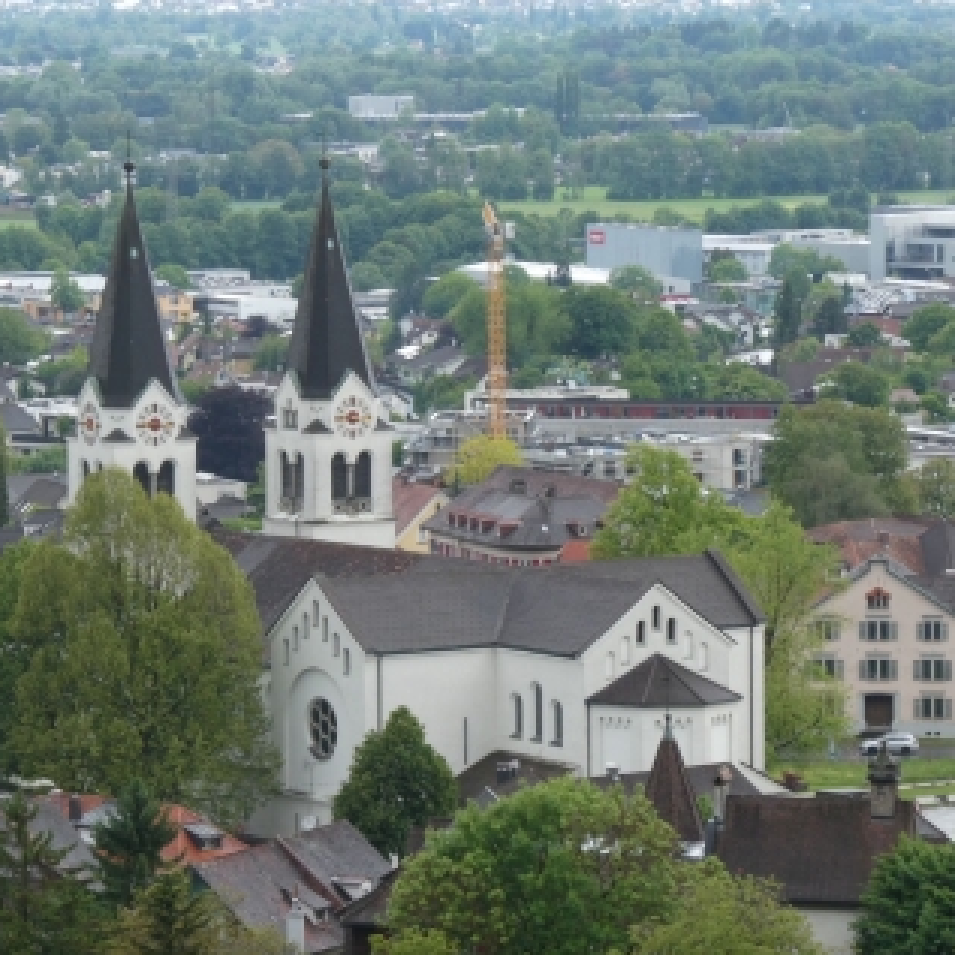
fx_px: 6399
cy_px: 476
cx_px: 381
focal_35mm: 205
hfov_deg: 8.5
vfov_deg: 8.5
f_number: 5.6
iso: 160
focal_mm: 30.9
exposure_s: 1/80
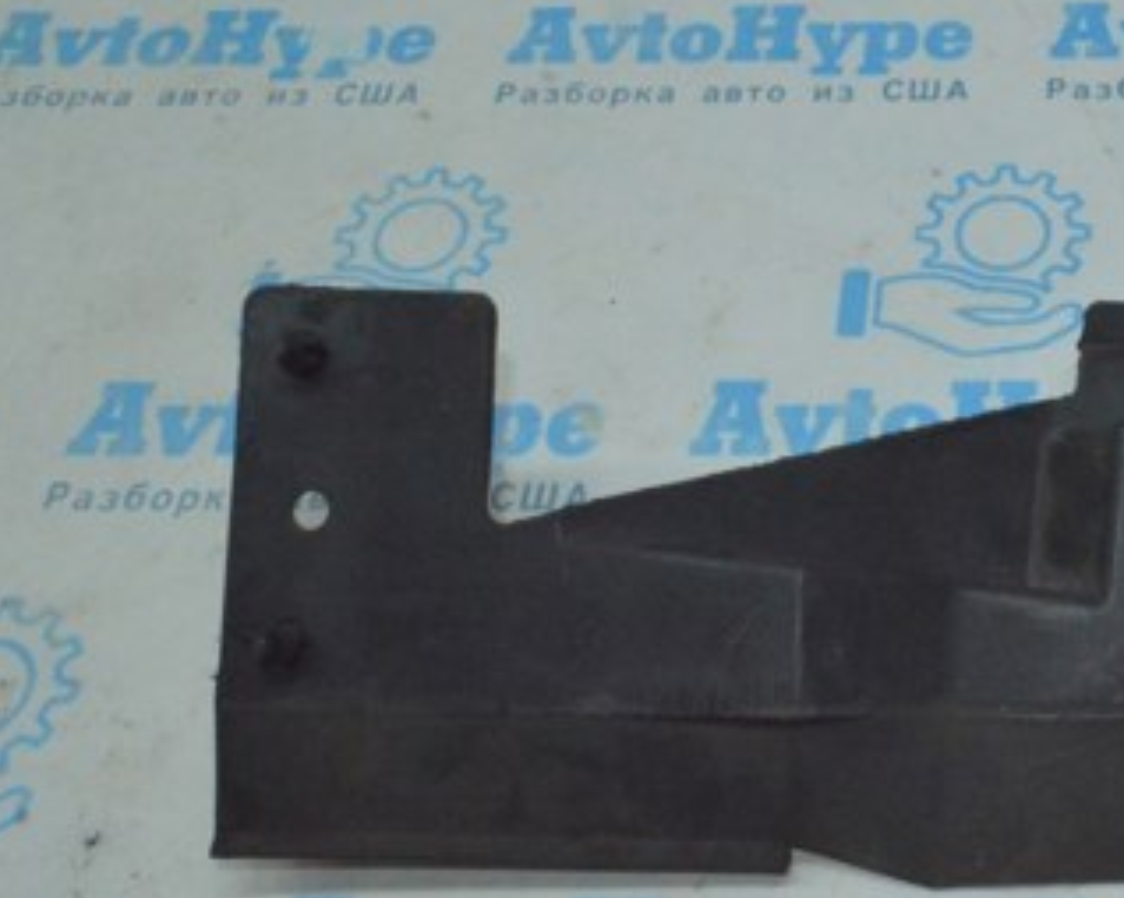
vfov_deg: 29.6
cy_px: 348
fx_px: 1696
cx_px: 1057
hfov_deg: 34.2
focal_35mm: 51
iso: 5000
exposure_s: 1/60
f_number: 22
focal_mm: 18
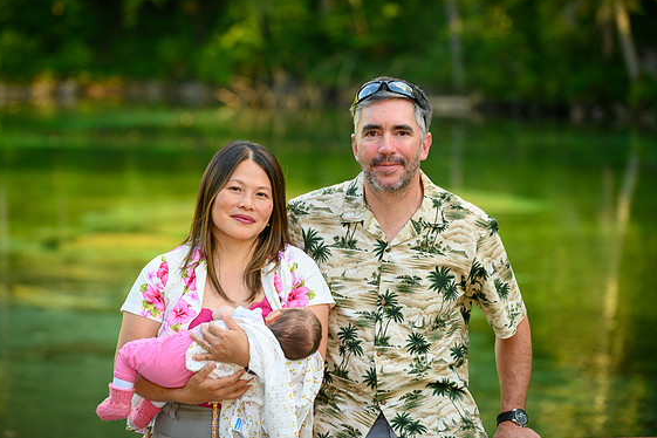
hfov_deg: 16.5
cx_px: 323
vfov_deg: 11.1
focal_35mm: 124
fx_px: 2263
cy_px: 223
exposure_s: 1/100
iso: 100
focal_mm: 120
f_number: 4
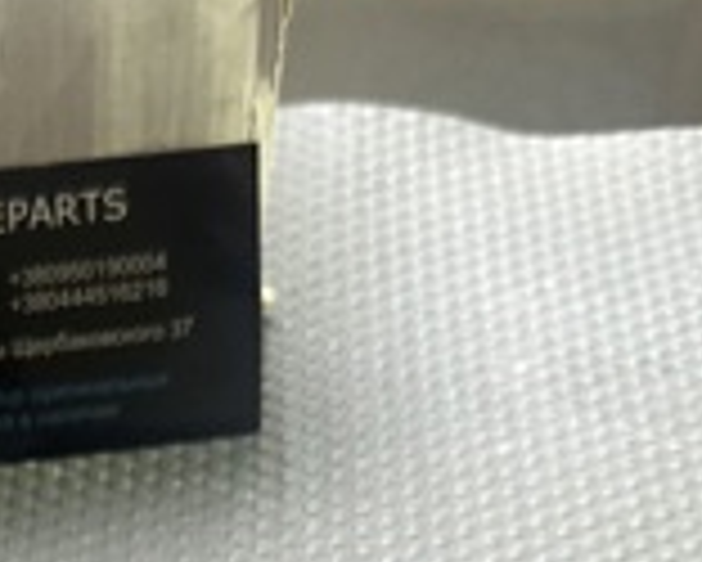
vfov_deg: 14.1
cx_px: -86
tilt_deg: -54.3
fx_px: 1996
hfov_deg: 19.1
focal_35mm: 96
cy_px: 1027
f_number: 1.78
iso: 250
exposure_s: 1/62
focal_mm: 6.86
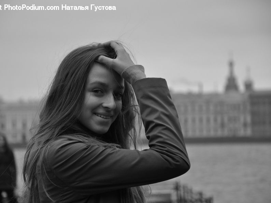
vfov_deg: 8.7
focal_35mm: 172
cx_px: 126
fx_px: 1343
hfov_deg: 11.5
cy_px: 101
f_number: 5.6
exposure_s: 1/500
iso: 400
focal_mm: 105
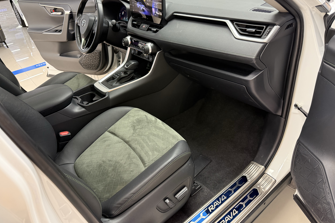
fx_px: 233
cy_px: 100
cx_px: 167
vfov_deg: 51.2
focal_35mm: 25
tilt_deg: -31.0
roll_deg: +6.8
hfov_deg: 71.5
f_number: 1.78
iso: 320
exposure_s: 1/50
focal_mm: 6.76
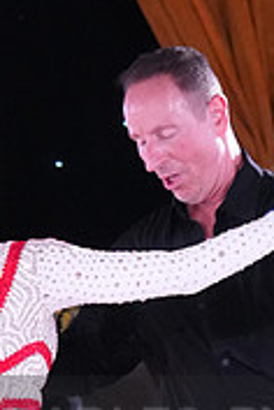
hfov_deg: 3.2
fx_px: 4932
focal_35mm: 432
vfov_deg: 4.8
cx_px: 113
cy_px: 454
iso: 6400
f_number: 5
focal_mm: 88
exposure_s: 1/250
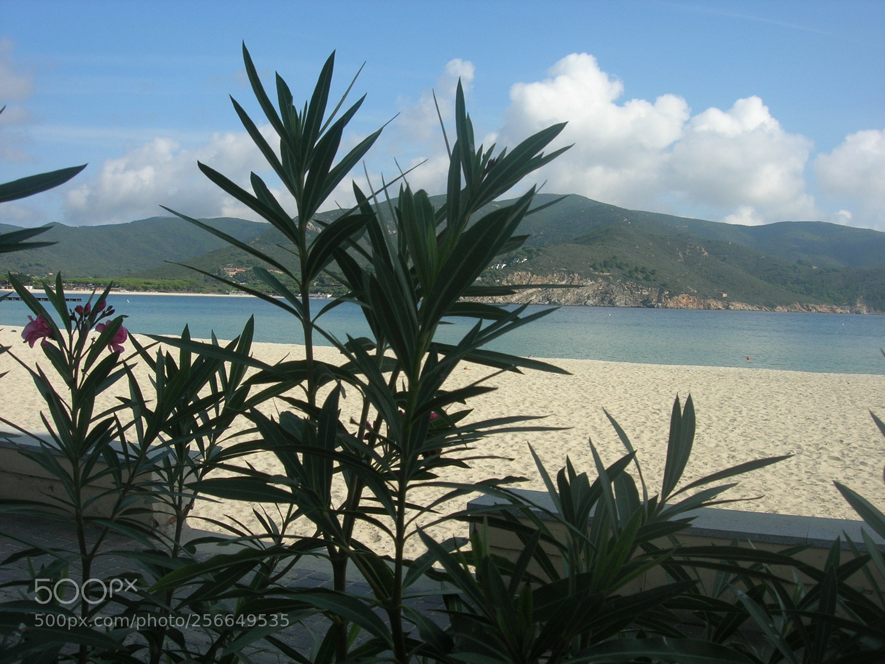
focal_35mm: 38
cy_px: 332
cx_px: 442
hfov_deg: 49.0
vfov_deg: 37.7
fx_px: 972
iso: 64
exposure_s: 1/577
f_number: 4.8
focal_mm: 7.8
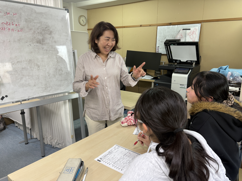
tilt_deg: -13.2
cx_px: 121
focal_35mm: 26
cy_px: 90
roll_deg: +0.4
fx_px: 182
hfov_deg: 67.3
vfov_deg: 53.1
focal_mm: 5.96
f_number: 1.6
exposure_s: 1/60
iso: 80
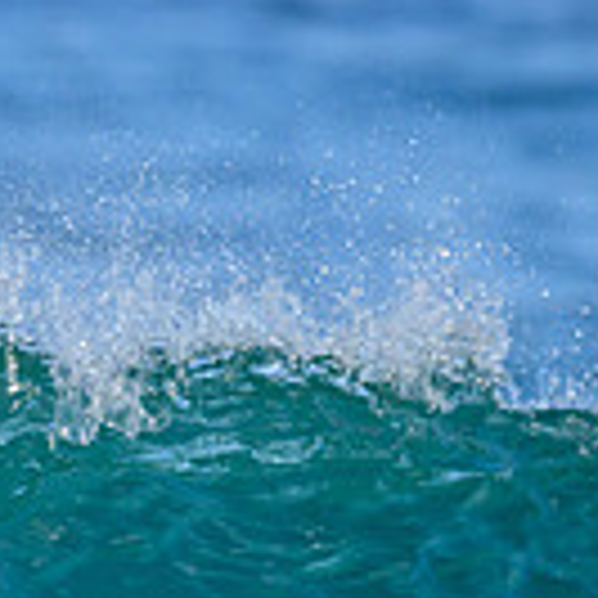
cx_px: -524
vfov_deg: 0.6
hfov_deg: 0.6
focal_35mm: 3048
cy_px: 842
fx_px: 59572
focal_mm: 800
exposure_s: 1/2000
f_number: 6.3
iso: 400
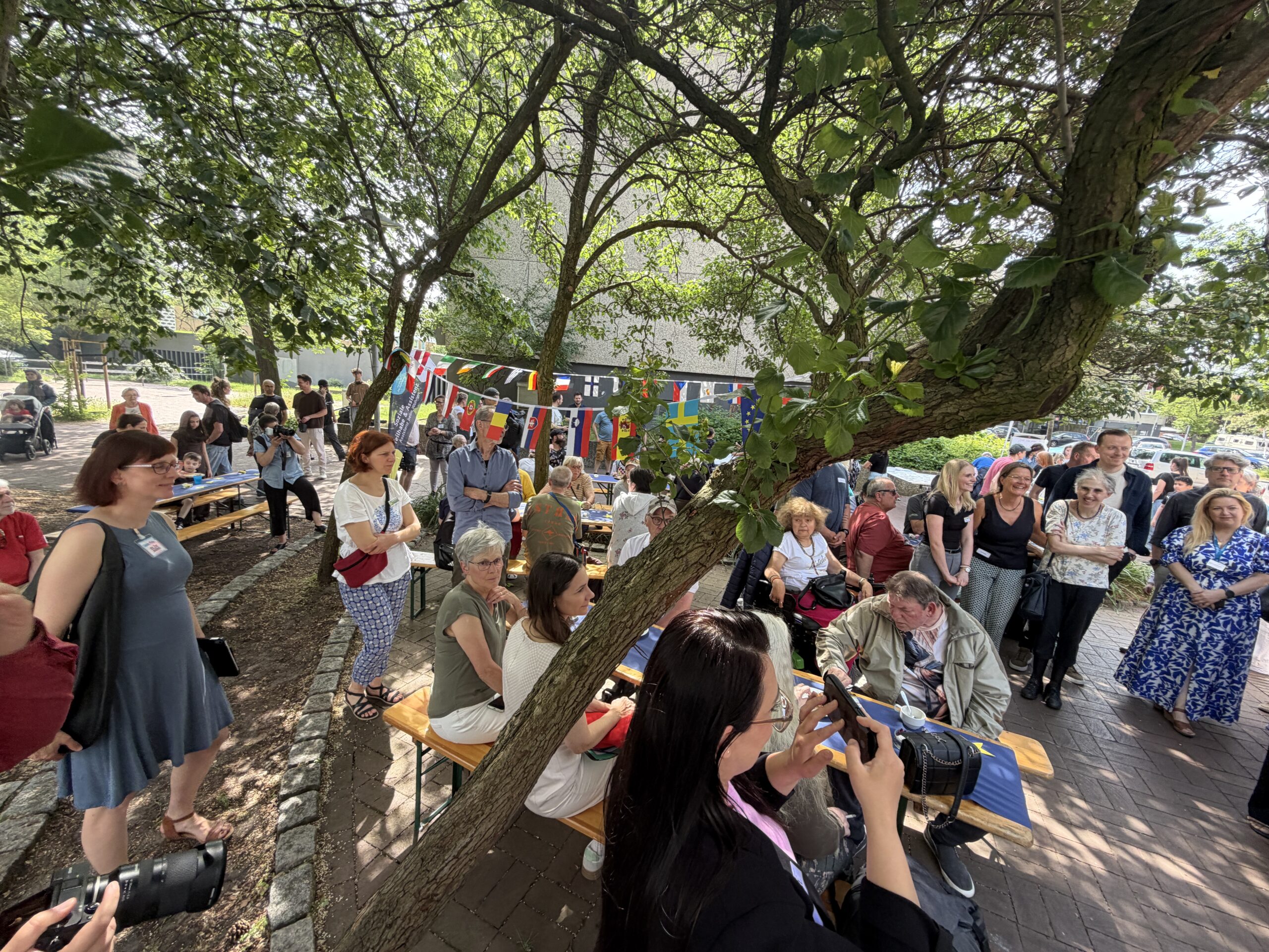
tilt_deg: -9.3
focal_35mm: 14
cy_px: 476
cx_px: 634
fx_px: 513
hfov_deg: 102.1
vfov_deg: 85.7
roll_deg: -3.9
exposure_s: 1/121
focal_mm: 2.22
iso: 80
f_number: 2.2
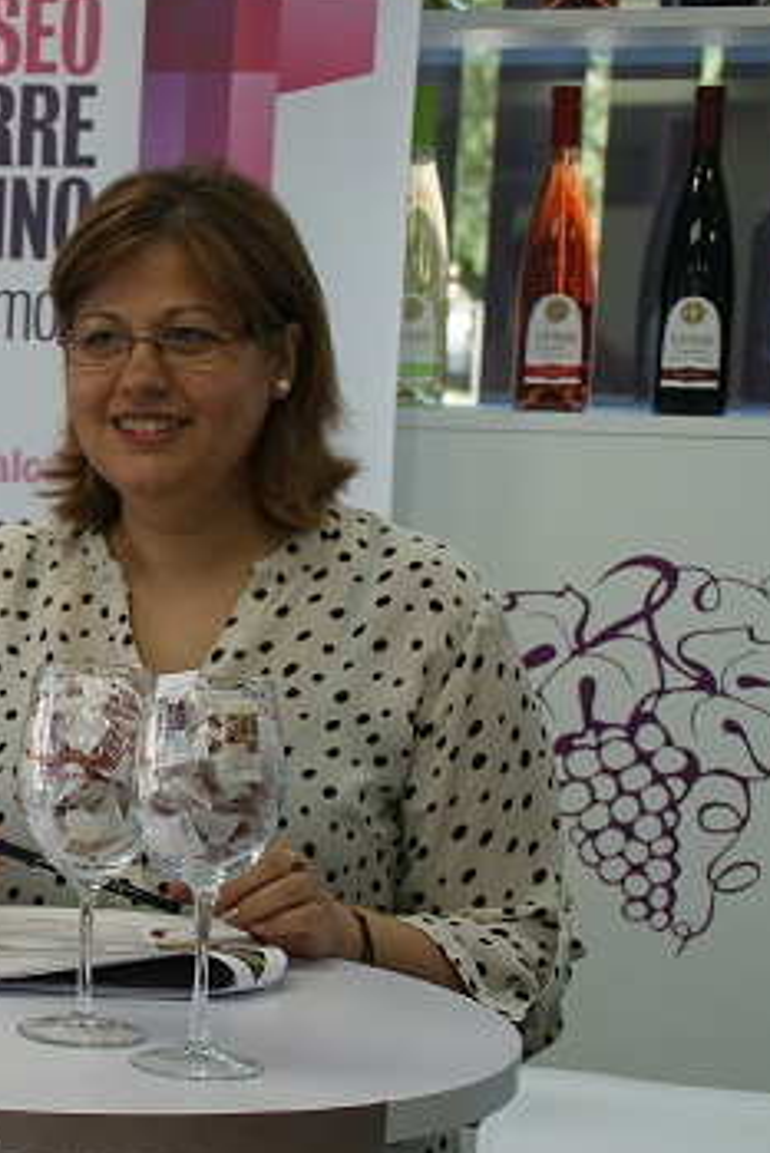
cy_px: 568
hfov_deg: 12.1
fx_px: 3495
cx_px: -311
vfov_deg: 18.7
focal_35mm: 109
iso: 125
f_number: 4.5
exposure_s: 1/60
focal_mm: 35
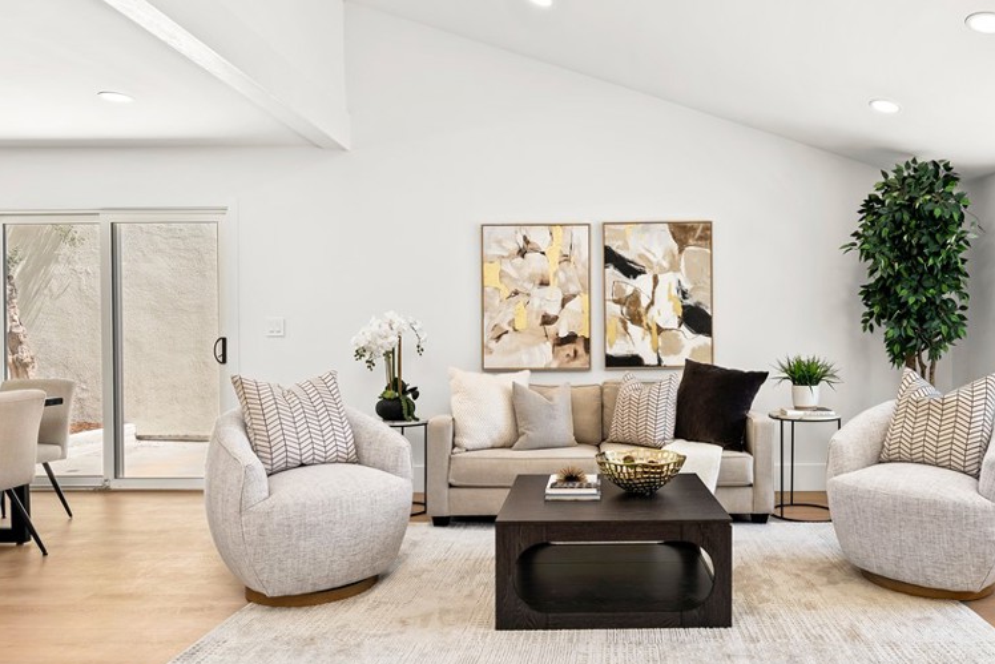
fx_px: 719
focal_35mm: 26
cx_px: 593
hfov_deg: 68.7
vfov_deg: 49.6
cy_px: 348
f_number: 8
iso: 160
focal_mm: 19
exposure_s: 1/15
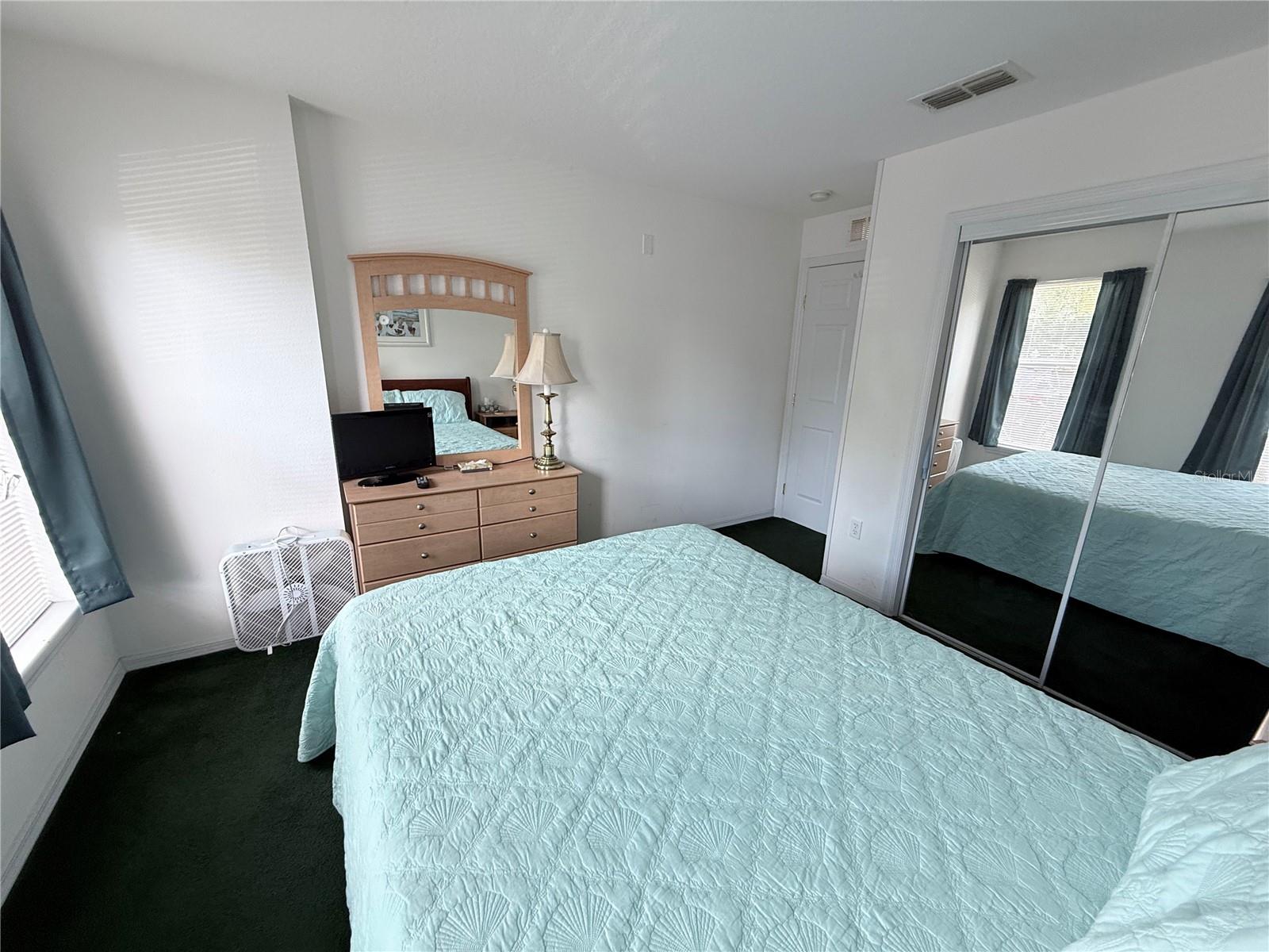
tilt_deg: -14.4
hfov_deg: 102.1
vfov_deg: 85.7
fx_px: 513
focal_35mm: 14
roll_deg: -1.5
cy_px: 476
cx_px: 634
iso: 200
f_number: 2.2
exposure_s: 1/99
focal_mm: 2.22
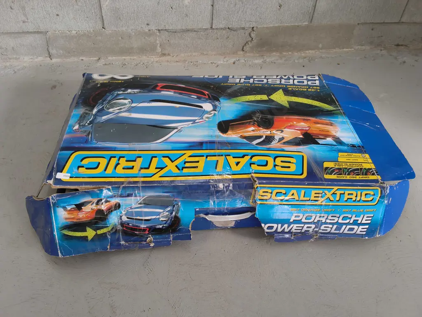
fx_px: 329
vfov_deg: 51.4
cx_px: 211
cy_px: 158
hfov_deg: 65.3
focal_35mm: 27
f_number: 2
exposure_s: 1/100
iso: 64
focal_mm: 2.87
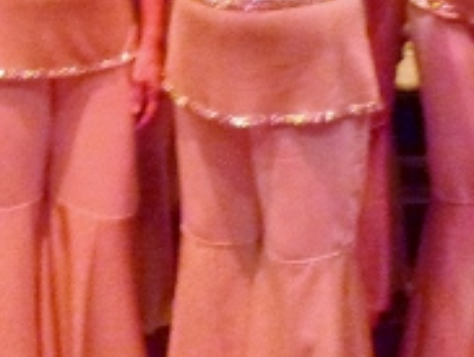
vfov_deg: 12.3
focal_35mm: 116
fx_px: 1590
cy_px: -159
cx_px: 203
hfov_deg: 16.9
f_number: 2.8
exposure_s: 1/25
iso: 800
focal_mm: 5.5
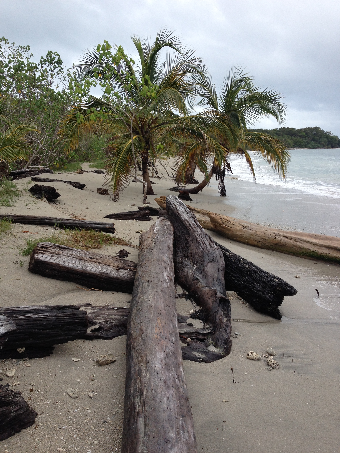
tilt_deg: -12.8
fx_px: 458
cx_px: 170
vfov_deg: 52.6
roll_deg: +1.9
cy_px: 226
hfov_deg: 40.7
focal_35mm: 35
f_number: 2.4
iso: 50
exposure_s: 1/1004
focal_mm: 4.28
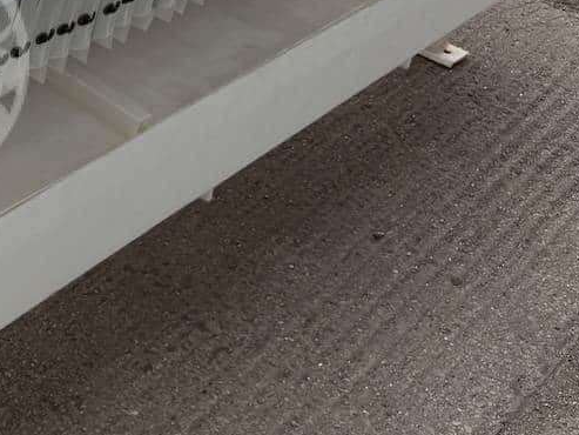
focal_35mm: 73
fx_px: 1221
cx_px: -235
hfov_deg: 22.8
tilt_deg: -35.2
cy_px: 108
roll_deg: -5.2
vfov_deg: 20.0
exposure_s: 1/1060
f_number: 1.78
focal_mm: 6.76
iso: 80
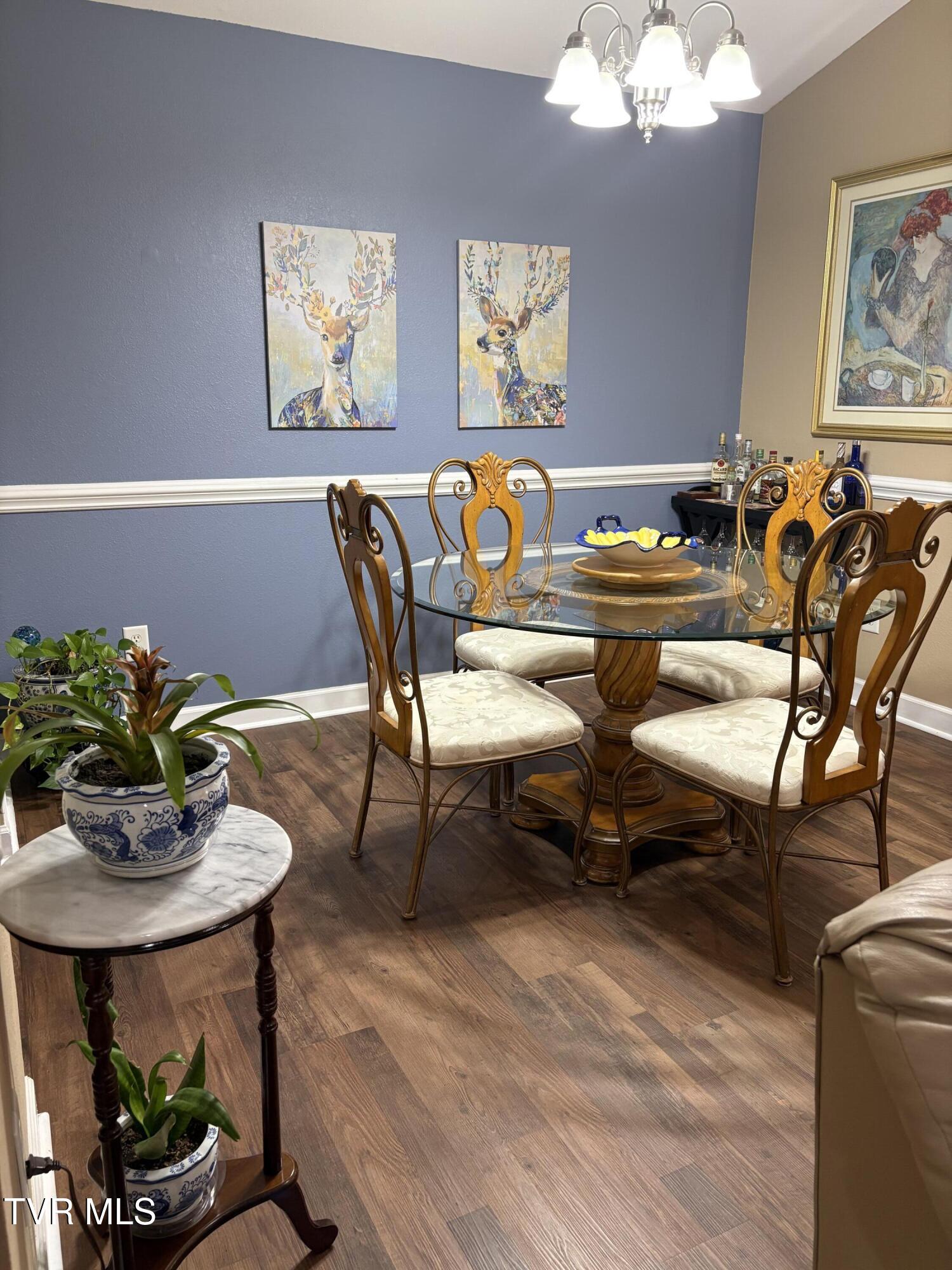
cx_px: 476
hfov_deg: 53.1
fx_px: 953
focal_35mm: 26
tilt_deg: -13.1
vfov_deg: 67.3
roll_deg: -0.7
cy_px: 635
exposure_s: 1/60
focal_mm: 5.96
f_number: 1.6
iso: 160
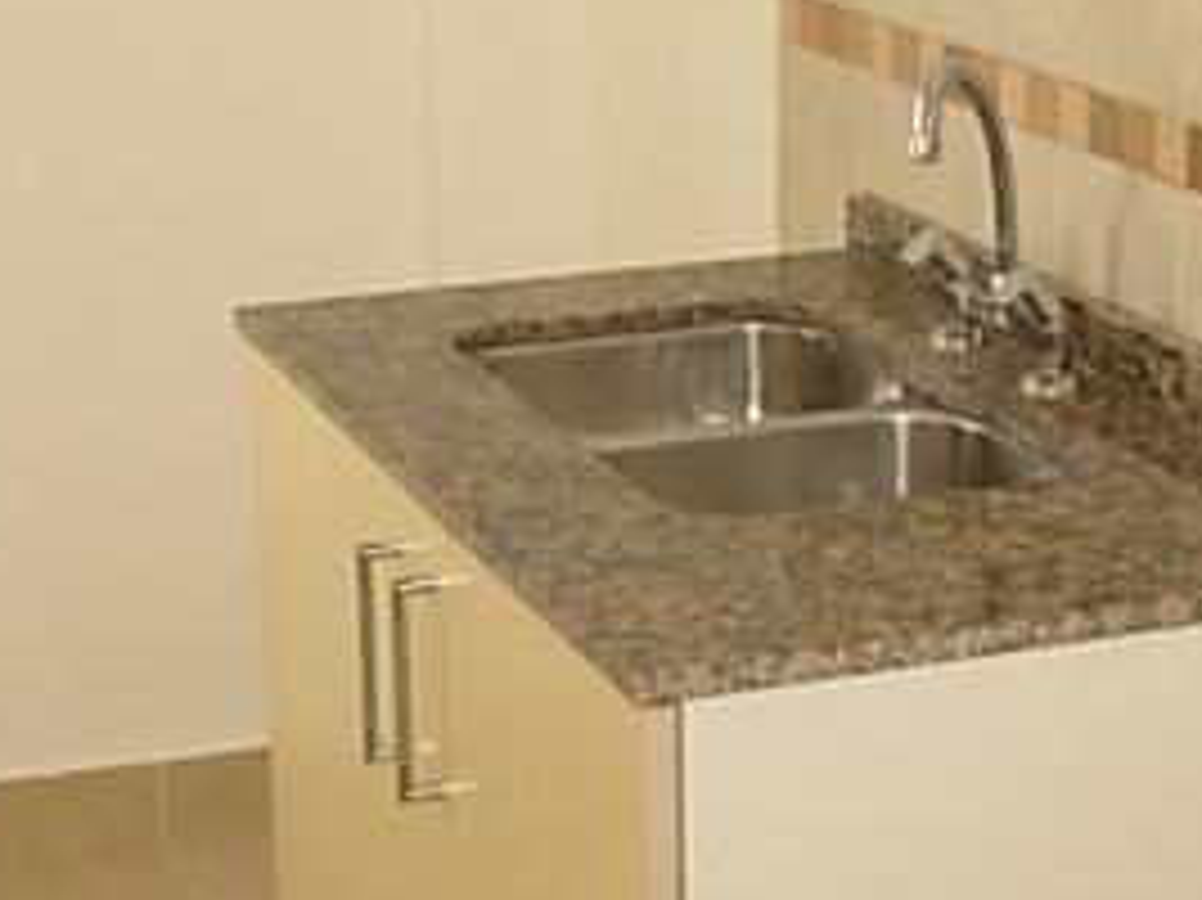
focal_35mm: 91
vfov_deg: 16.2
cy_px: 405
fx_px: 3158
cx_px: 657
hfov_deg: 21.5
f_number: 2.9
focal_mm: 6.3
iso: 50
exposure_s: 1/32
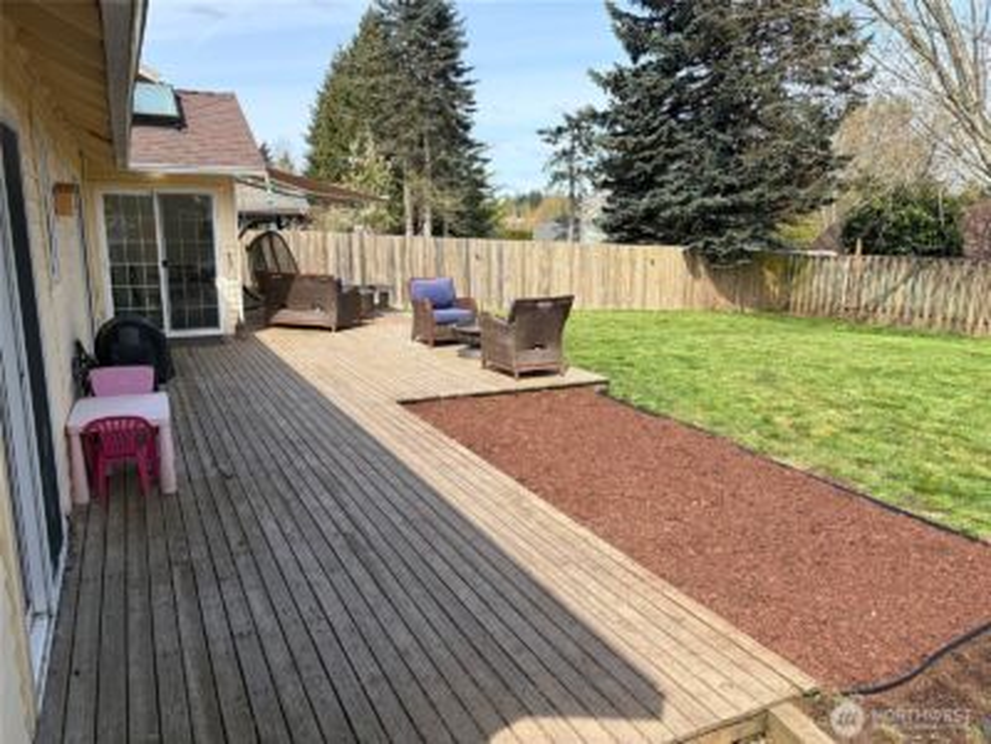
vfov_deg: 53.1
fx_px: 744
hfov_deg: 67.3
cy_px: 372
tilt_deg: -11.5
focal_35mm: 26
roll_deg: -0.6
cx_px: 496
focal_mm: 5.96
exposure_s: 1/1626
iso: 50
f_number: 1.6
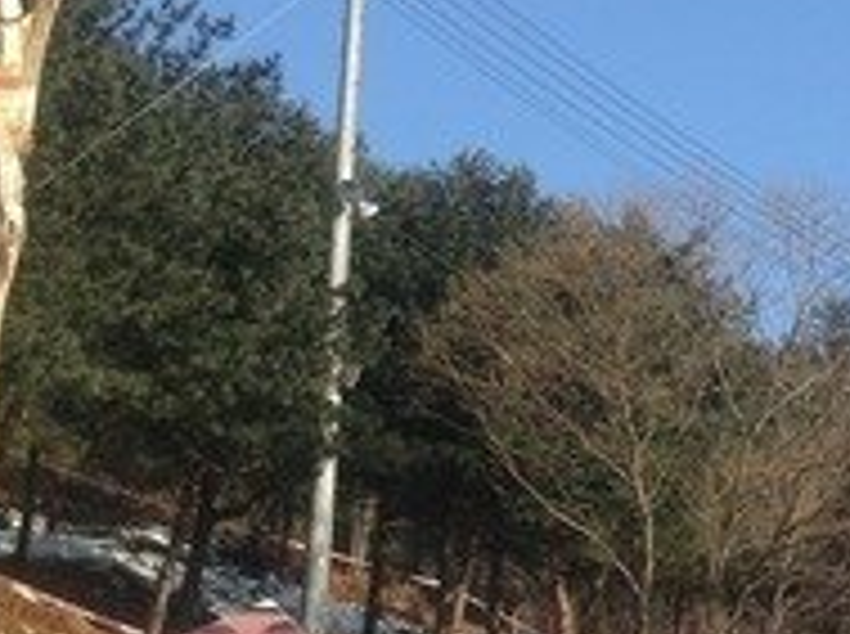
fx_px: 2402
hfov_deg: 18.6
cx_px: 1120
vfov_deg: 14.4
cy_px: 814
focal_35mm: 98
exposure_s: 1/742
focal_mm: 4.13
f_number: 2.4
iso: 50
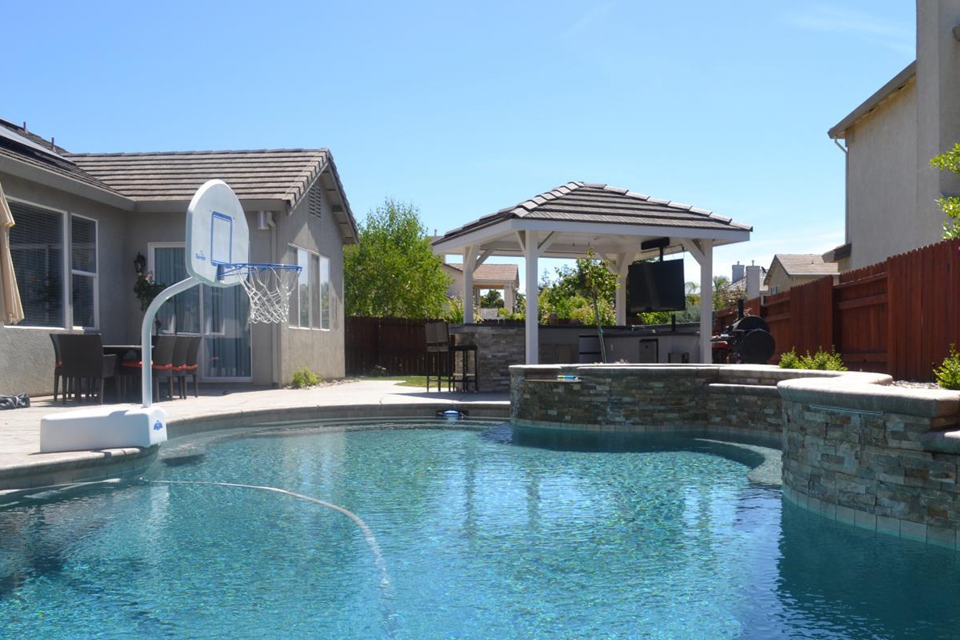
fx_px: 907
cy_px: 392
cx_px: 563
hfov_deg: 55.5
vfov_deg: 38.7
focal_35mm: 34
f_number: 7.1
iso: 100
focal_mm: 18
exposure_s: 1/200
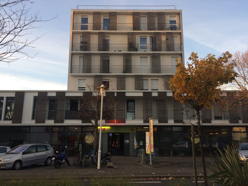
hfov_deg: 61.7
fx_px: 208
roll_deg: +1.2
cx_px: 124
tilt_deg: +12.7
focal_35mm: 29
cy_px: 93
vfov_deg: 48.2
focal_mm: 4.15
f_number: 2.2
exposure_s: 1/124
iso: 32
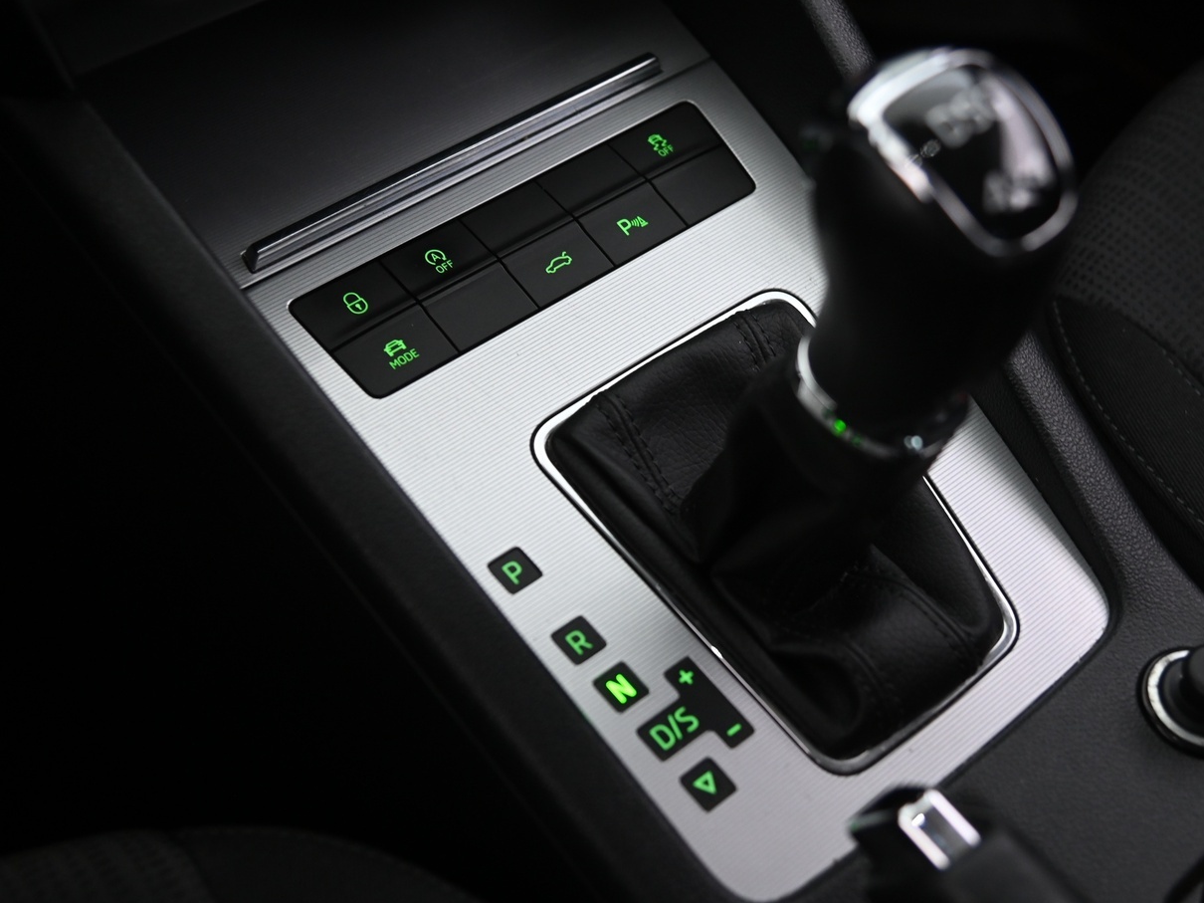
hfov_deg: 38.9
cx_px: 633
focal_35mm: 49
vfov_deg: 29.7
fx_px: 1704
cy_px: 438
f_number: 4
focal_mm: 38
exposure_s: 1/15
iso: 2000
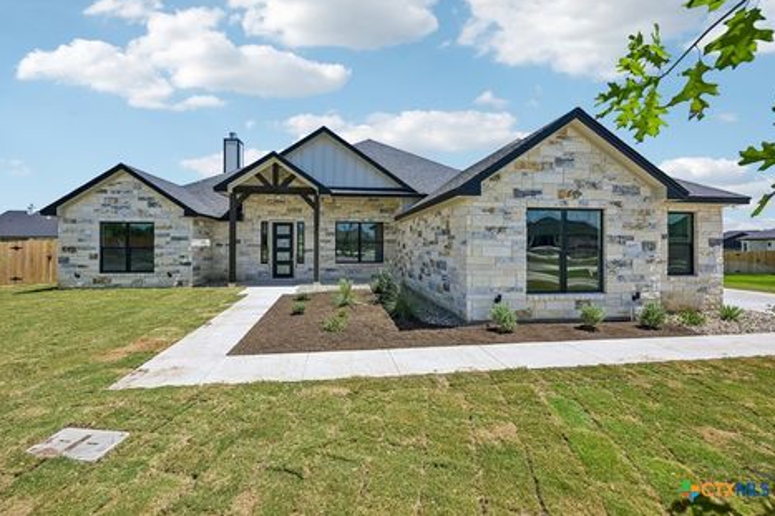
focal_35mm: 15
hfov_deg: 100.4
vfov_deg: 77.2
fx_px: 323
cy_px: 241
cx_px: 373
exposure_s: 1/500
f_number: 6.7
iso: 100
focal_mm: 14
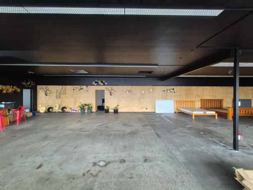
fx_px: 95
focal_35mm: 13
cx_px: 126
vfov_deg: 89.9
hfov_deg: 106.2
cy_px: 95
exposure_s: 1/50
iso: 200
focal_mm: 1.74
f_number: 2.2
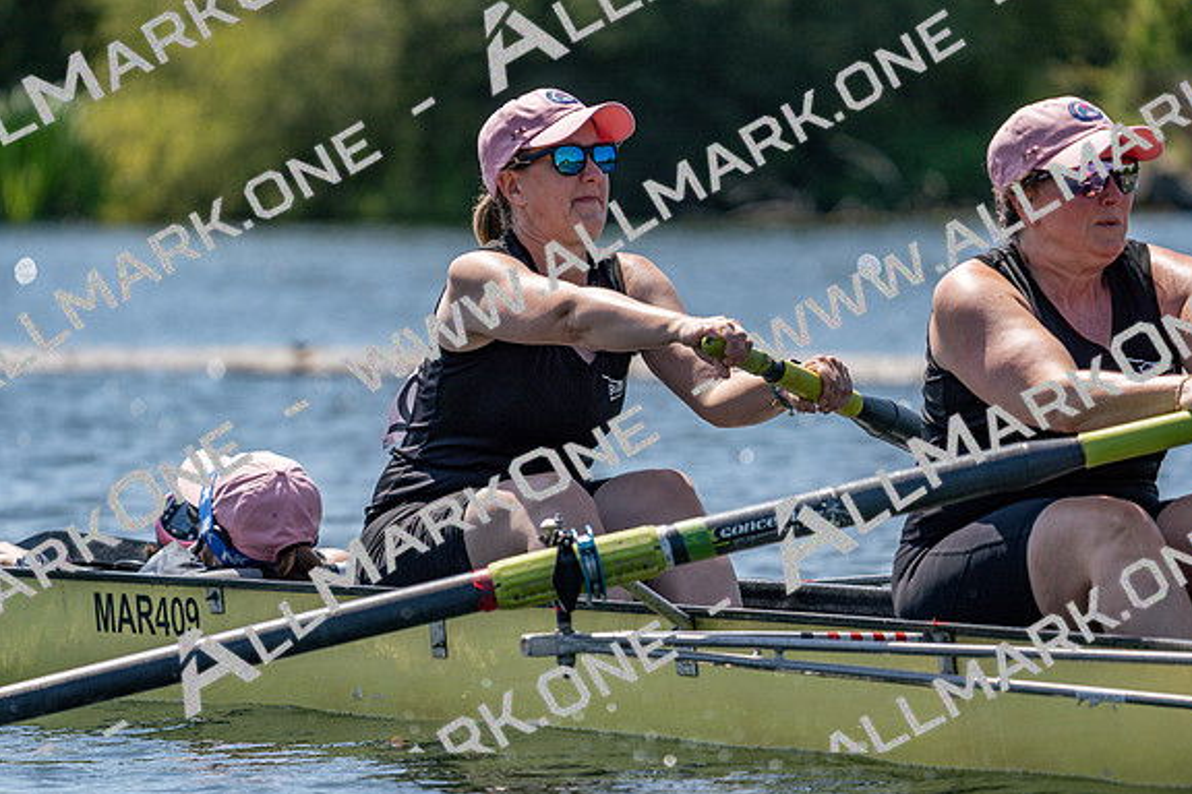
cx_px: 598
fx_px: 10197
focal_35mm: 308
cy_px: 398
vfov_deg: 4.5
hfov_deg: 6.7
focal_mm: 306
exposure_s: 1/2000
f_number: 6.3
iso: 320
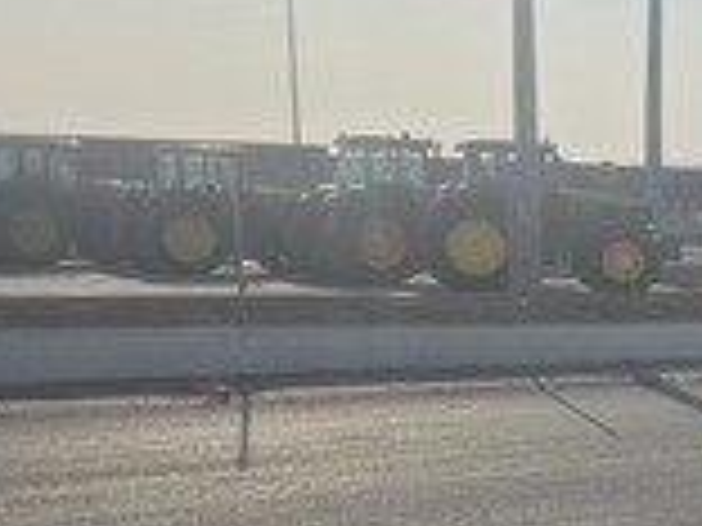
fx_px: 1643
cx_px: 1136
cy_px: 495
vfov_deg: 17.9
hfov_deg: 19.9
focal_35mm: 81
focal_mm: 6.3
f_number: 1.7
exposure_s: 1/7944
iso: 40
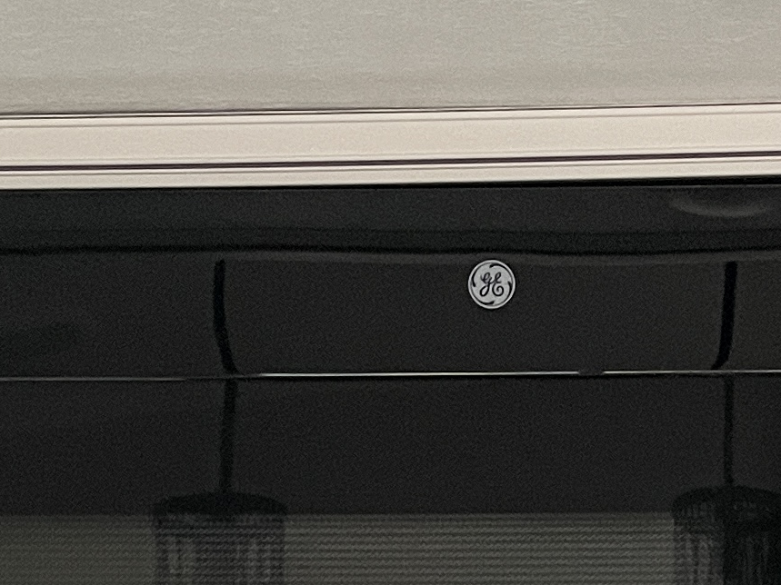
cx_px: 536
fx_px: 2752
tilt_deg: -1.9
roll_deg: -0.5
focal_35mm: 122
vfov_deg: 10.6
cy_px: 1358
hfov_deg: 16.1
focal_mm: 4.2
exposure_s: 1/60
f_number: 1.6
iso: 160
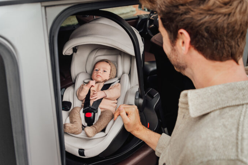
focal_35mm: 36
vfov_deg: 36.9
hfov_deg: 53.1
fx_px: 248
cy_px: 83
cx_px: 135
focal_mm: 32
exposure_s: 1/800
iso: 640
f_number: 4
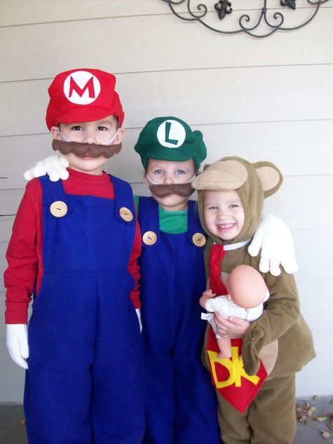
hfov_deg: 41.8
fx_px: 436
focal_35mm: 34
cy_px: 222
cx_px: 166
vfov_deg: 53.9
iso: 132
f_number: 2.8
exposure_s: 1/128
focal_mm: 5.7
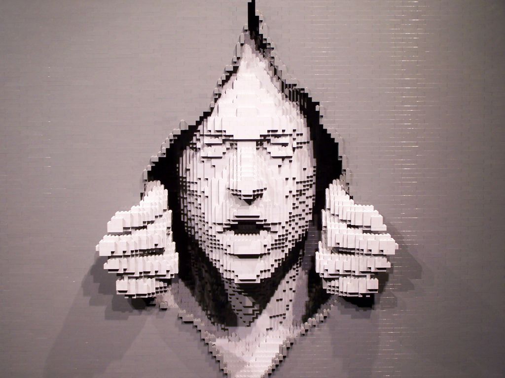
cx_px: 252
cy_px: 189
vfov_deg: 18.0
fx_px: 1196
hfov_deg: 23.8
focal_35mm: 82
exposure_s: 1/8
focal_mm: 13.7
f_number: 3.2
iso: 80
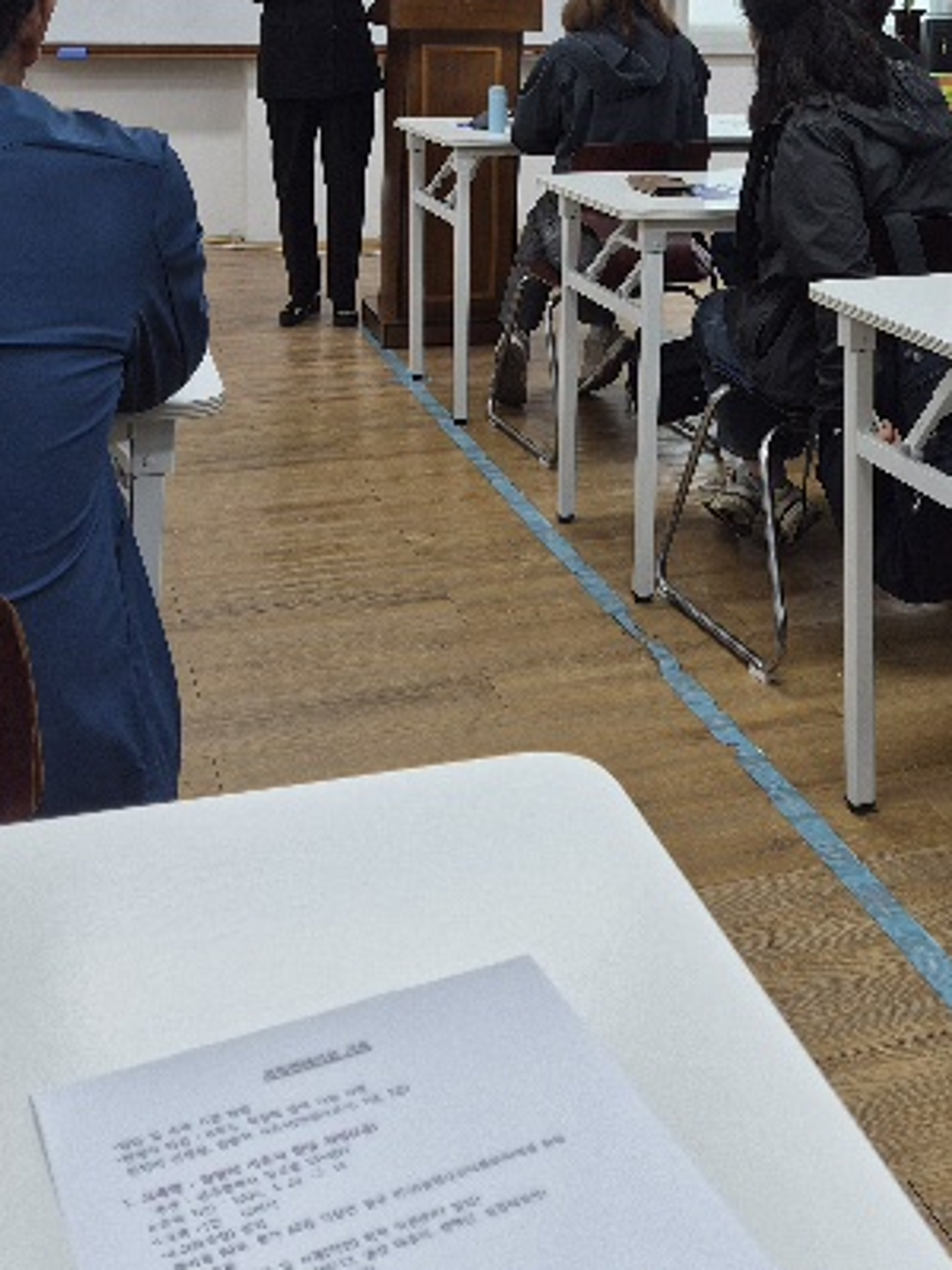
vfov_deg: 37.5
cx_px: 641
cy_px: 48
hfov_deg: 31.3
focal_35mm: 46
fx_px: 1687
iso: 40
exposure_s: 1/120
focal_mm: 5.4
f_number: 1.8
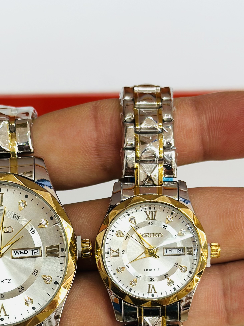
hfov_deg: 14.9
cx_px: 68
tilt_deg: -45.5
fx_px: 931
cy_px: 240
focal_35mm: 99
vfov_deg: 19.7
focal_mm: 6.86
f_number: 1.78
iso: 80
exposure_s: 1/320
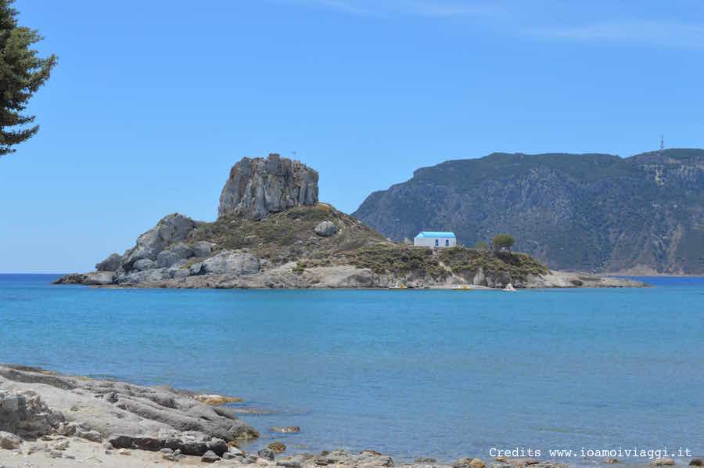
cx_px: 352
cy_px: 234
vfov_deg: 22.6
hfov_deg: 33.4
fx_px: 1172
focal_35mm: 60
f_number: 9
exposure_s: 1/320
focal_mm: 40
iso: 100
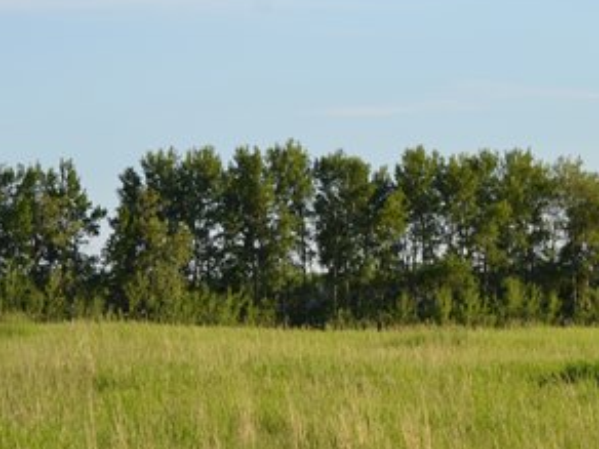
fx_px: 2838
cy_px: 250
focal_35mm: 164
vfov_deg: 9.1
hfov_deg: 11.9
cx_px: 585
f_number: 8
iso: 140
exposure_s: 1/250
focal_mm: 55
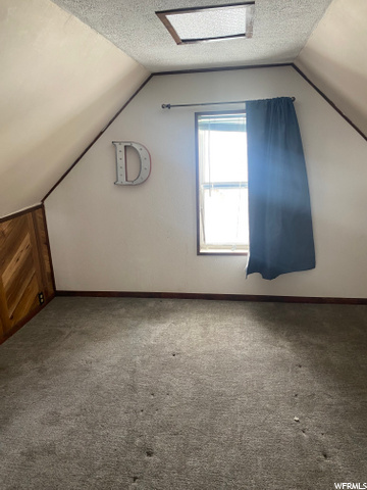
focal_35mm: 26
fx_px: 368
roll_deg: +2.6
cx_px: 184
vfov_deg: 67.3
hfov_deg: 53.1
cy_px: 245
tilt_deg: -14.6
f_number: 1.8
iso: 125
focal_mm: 4.25
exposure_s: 1/63
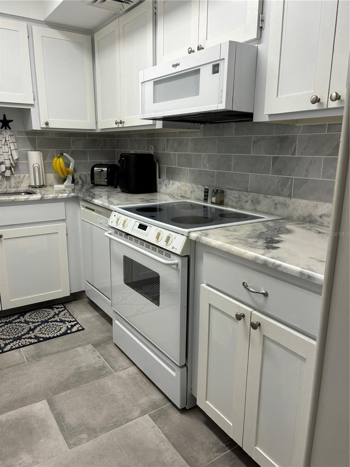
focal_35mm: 26
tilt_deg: -14.3
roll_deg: -1.8
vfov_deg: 67.3
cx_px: 175
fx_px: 351
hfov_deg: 53.1
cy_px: 234
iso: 80
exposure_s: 1/120
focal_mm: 5.96
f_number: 1.6
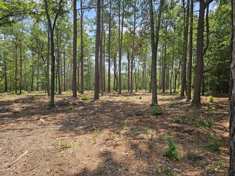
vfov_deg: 58.9
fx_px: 156
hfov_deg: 73.9
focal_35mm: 23
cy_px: 88
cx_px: 118
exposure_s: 1/300
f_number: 1.7
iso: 10
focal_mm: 6.3
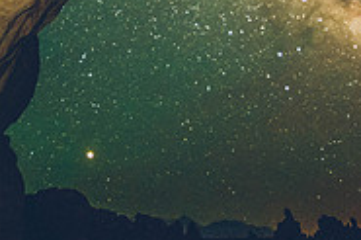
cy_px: -57
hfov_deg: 44.1
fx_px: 441
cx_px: 129
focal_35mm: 44
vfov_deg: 26.6
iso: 6400
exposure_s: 25
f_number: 2.8
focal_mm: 14
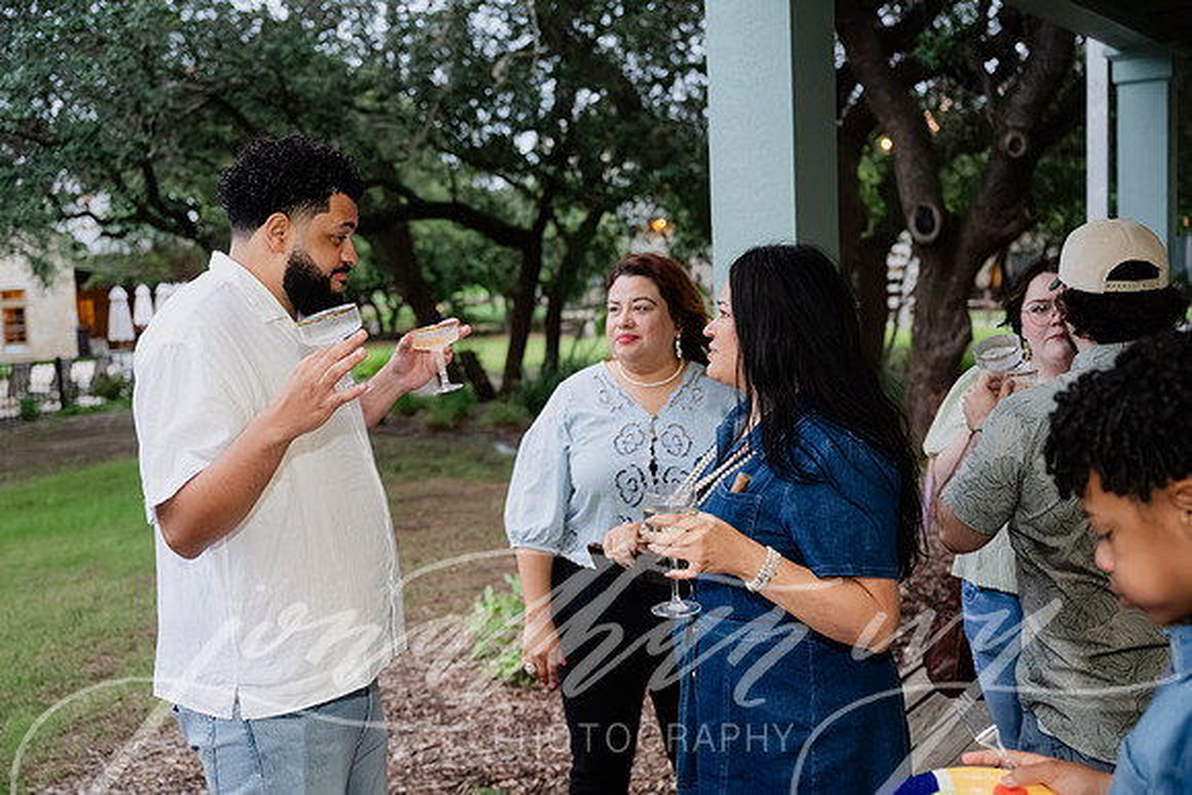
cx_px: 596
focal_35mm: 40
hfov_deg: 48.4
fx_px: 1325
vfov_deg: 33.4
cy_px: 398
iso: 4000
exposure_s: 1/160
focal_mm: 40
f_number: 3.2
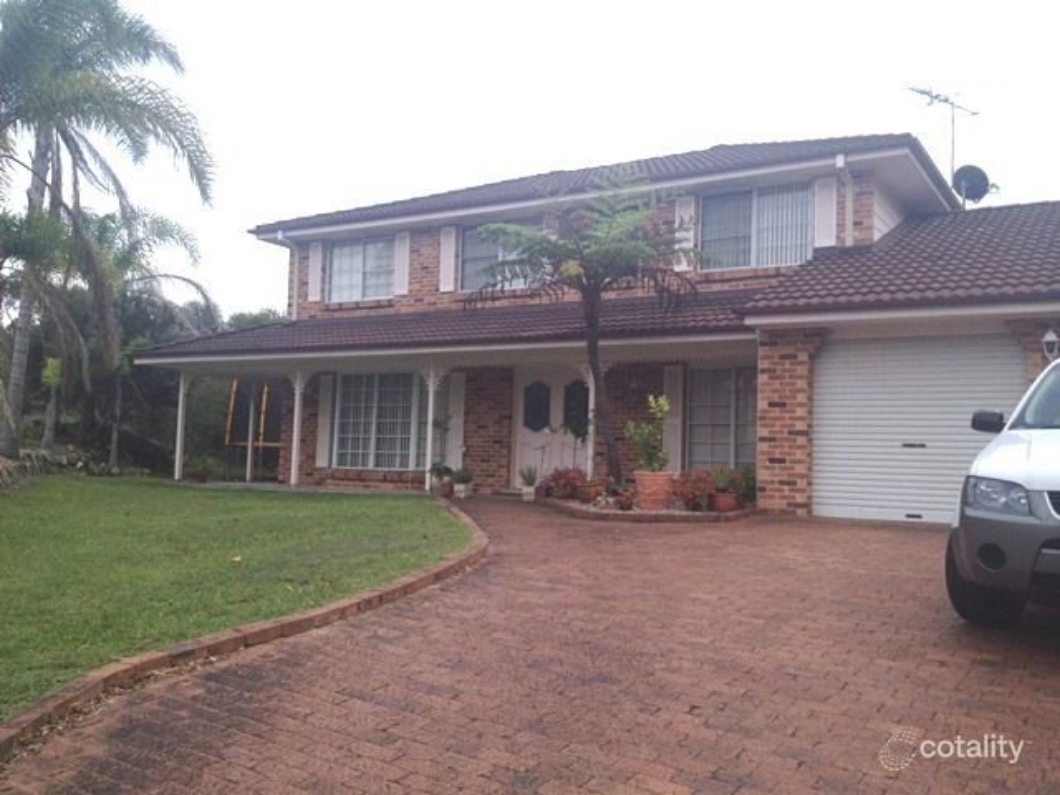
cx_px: 530
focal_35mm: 35
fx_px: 1072
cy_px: 398
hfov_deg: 52.6
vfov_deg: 40.7
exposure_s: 1/1534
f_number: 2.4
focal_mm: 4.28
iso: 64
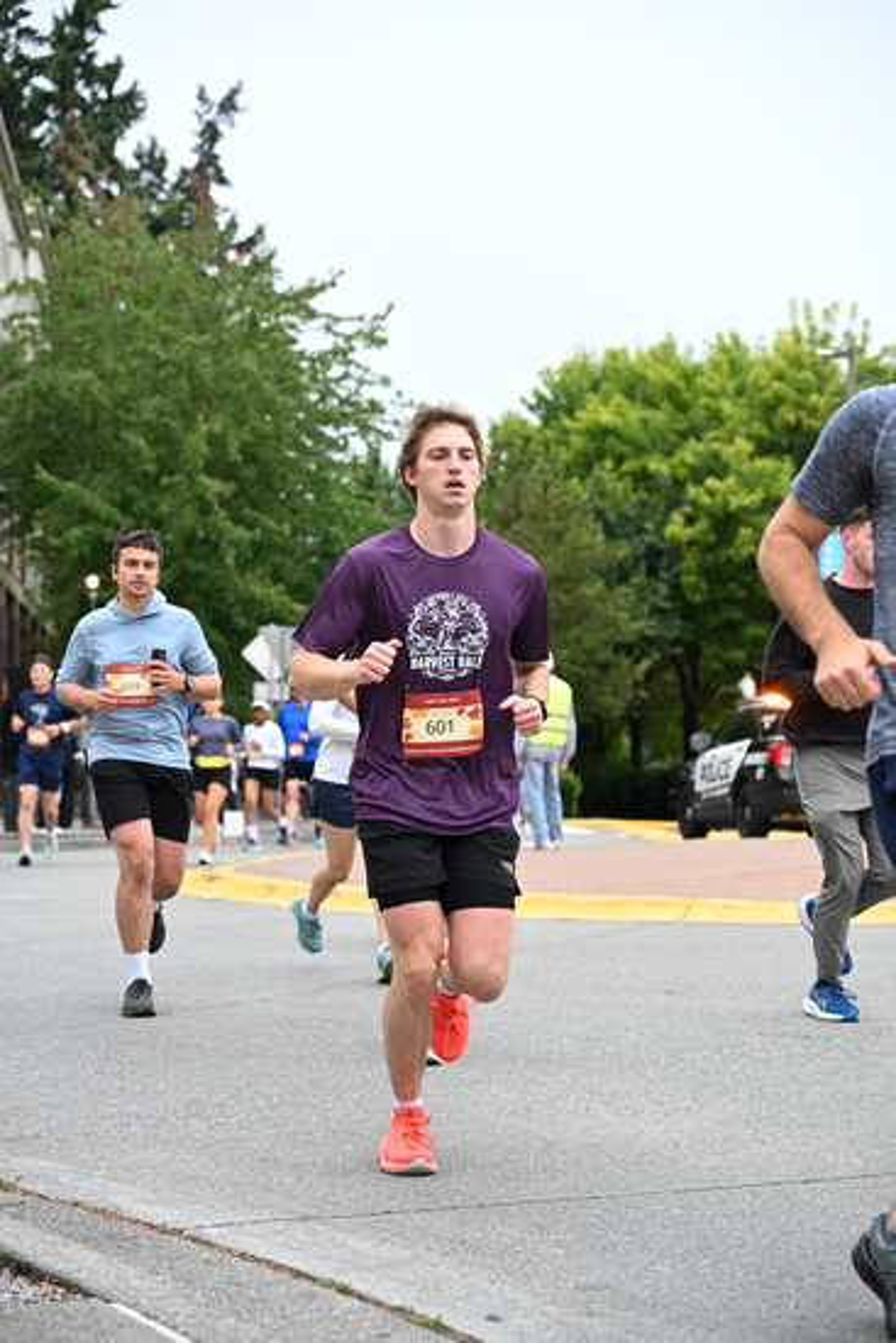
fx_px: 2425
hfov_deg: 20.9
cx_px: 448
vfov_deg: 31.0
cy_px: 672
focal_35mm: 65
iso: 1600
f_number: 4
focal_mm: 65
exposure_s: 1/800
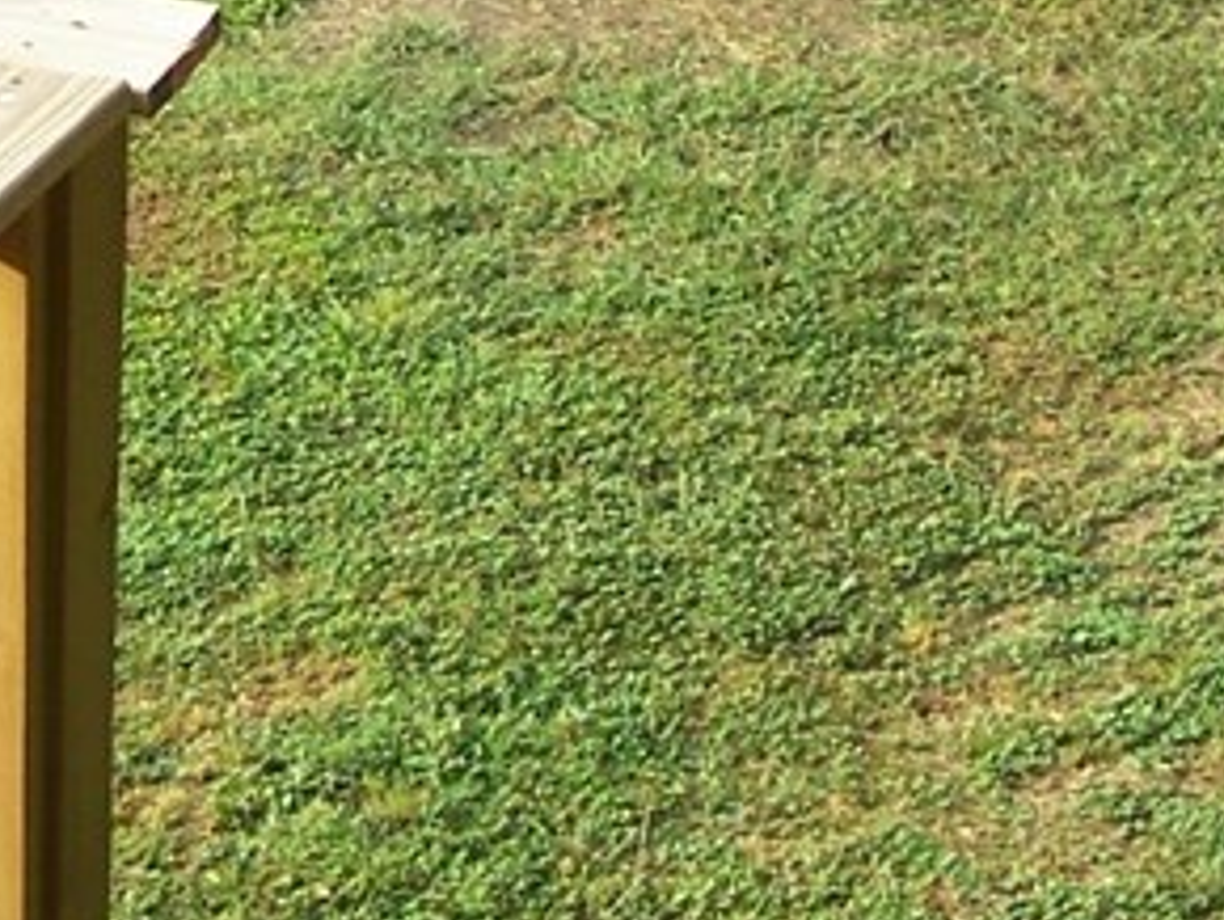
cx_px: 203
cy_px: -274
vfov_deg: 10.8
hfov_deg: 14.6
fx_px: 4742
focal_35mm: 134
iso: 80
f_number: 2.8
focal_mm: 6.3
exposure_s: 1/180
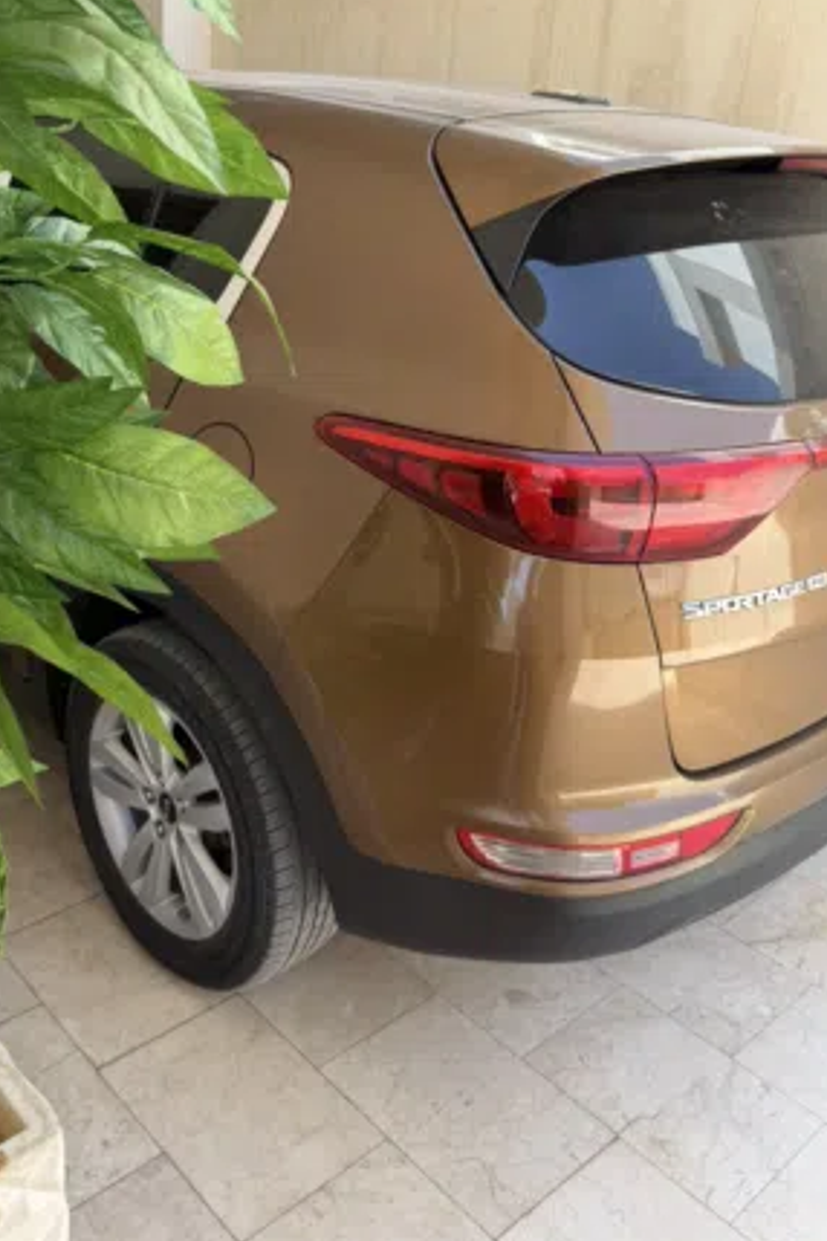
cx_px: 289
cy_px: 540
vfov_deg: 60.1
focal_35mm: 31
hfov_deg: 41.9
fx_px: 1068
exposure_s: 1/643
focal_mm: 6.76
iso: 80
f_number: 1.78
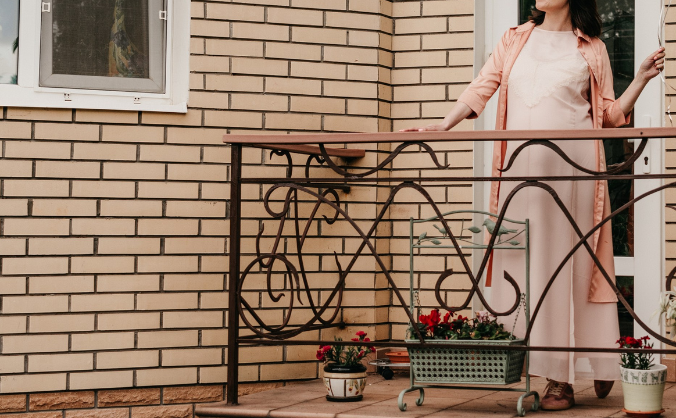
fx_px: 1488
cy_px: 131
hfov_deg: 25.4
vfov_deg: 15.9
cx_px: 476
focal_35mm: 81
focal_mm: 36
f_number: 3.5
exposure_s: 1/400
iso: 250
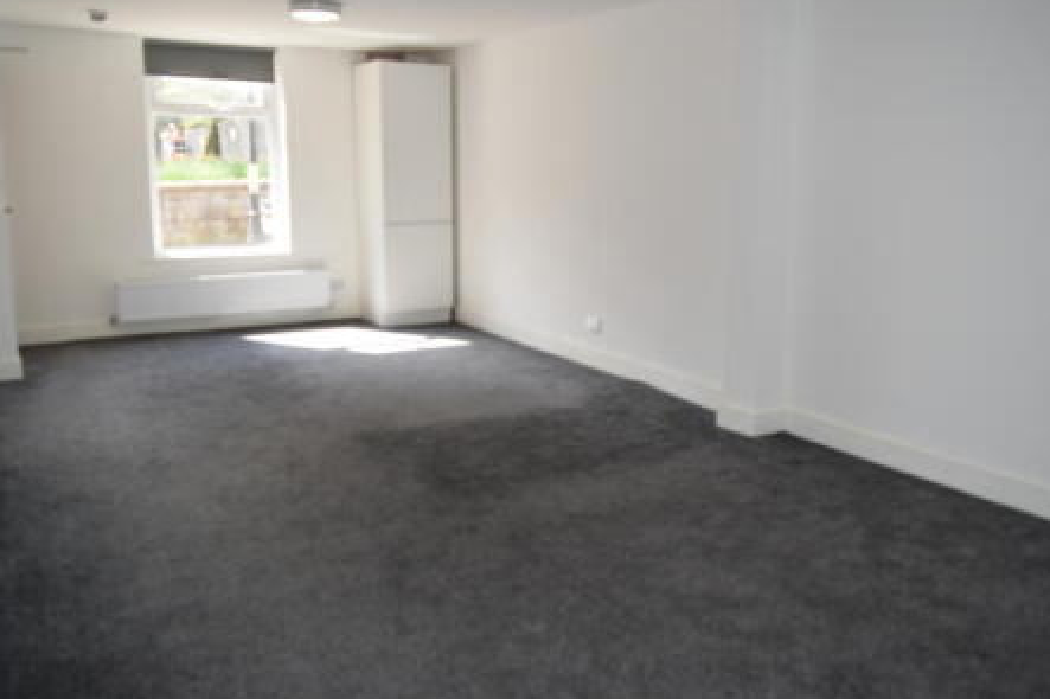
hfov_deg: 63.7
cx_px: 545
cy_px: 328
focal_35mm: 29
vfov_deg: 44.9
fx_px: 845
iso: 200
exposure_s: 1/125
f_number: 5.6
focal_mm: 18
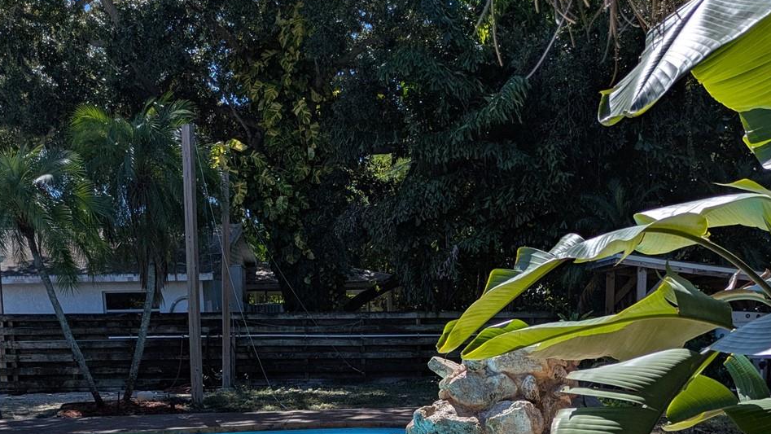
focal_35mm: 46
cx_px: 398
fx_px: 941
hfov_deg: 44.6
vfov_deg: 24.3
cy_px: 476
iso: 48
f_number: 1.89
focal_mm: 5.43
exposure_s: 1/2841
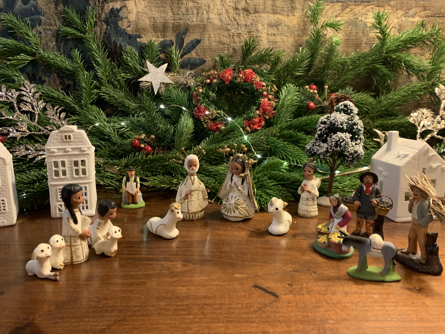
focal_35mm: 26
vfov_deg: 53.1
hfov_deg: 67.3
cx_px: 222
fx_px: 334
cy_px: 167
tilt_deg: -12.0
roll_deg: -0.9
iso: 400
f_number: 1.8
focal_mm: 4.25
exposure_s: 1/25
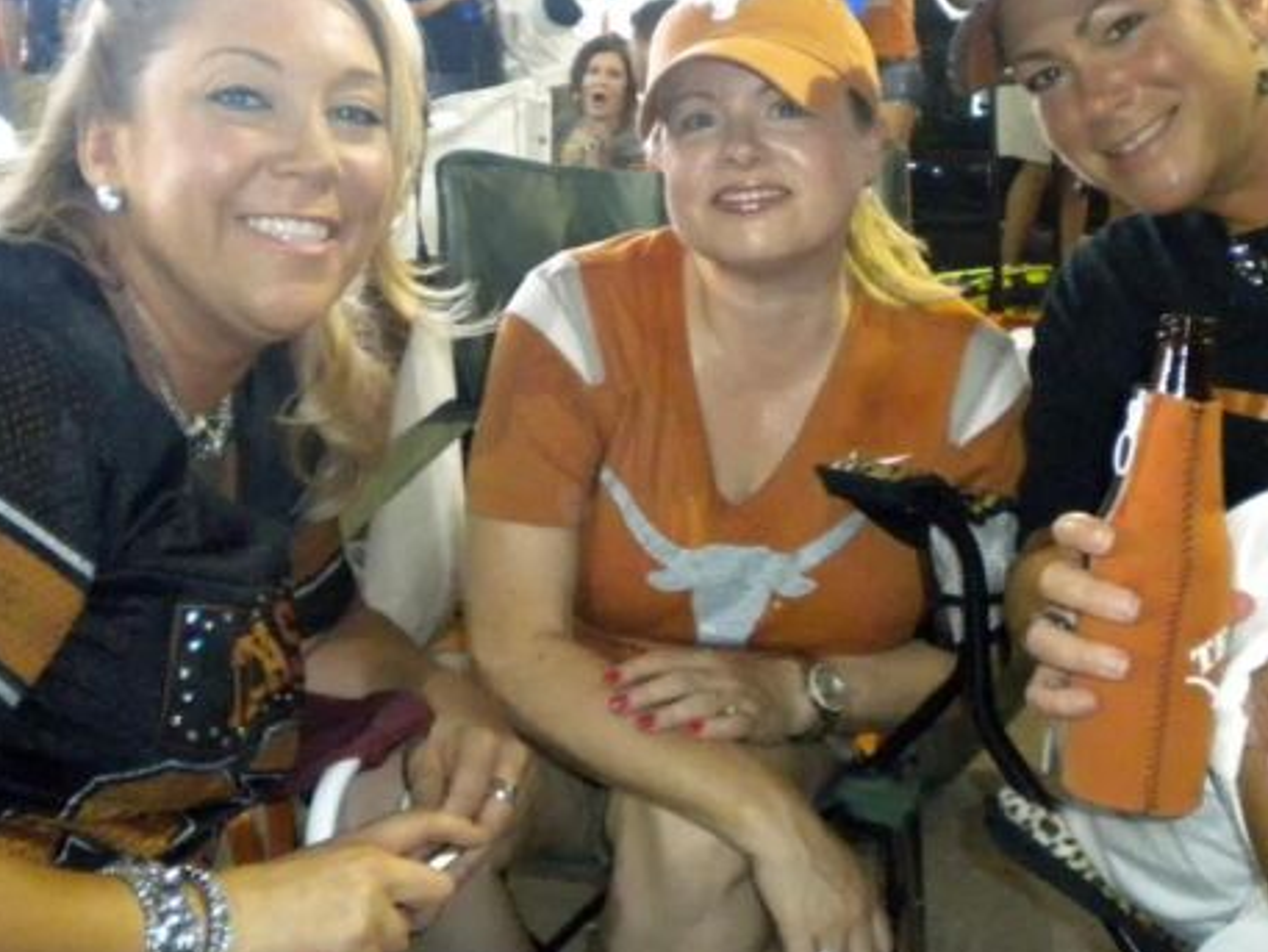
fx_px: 1795
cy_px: 350
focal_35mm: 49
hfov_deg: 38.8
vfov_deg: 29.6
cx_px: 738
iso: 1600
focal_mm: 6.3
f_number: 3.1
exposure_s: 1/39.1
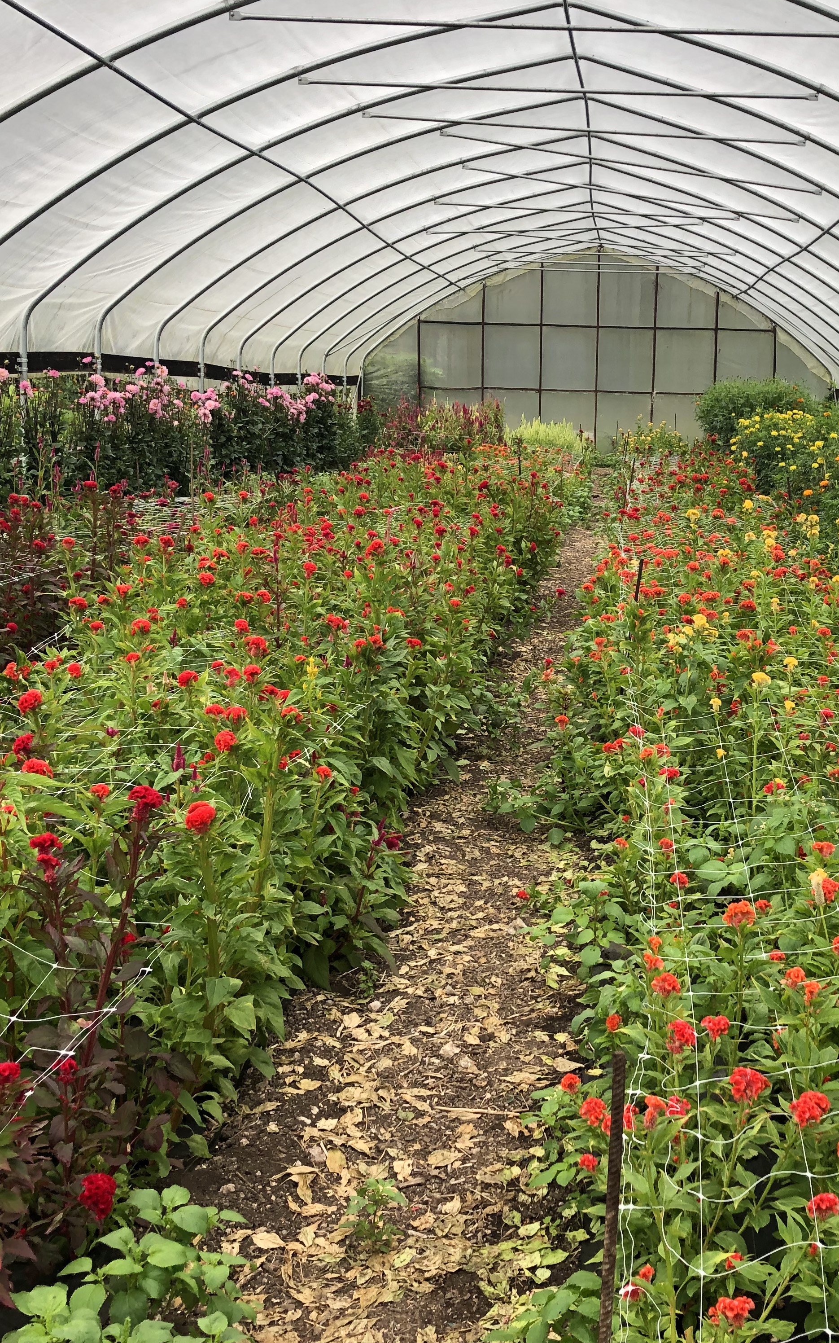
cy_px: 673
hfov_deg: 31.6
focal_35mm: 40
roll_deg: -0.6
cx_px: 603
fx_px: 1463
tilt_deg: -7.3
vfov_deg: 49.3
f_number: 1.8
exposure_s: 1/120
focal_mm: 3.99
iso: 40
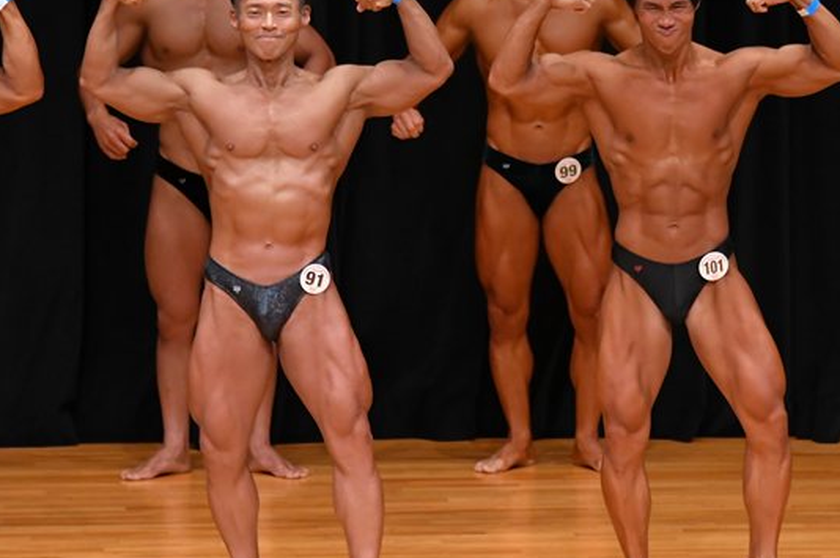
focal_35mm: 392
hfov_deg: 5.3
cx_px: 468
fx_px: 9138
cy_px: 256
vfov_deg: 3.5
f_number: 5.6
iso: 3200
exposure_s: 1/400
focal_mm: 180
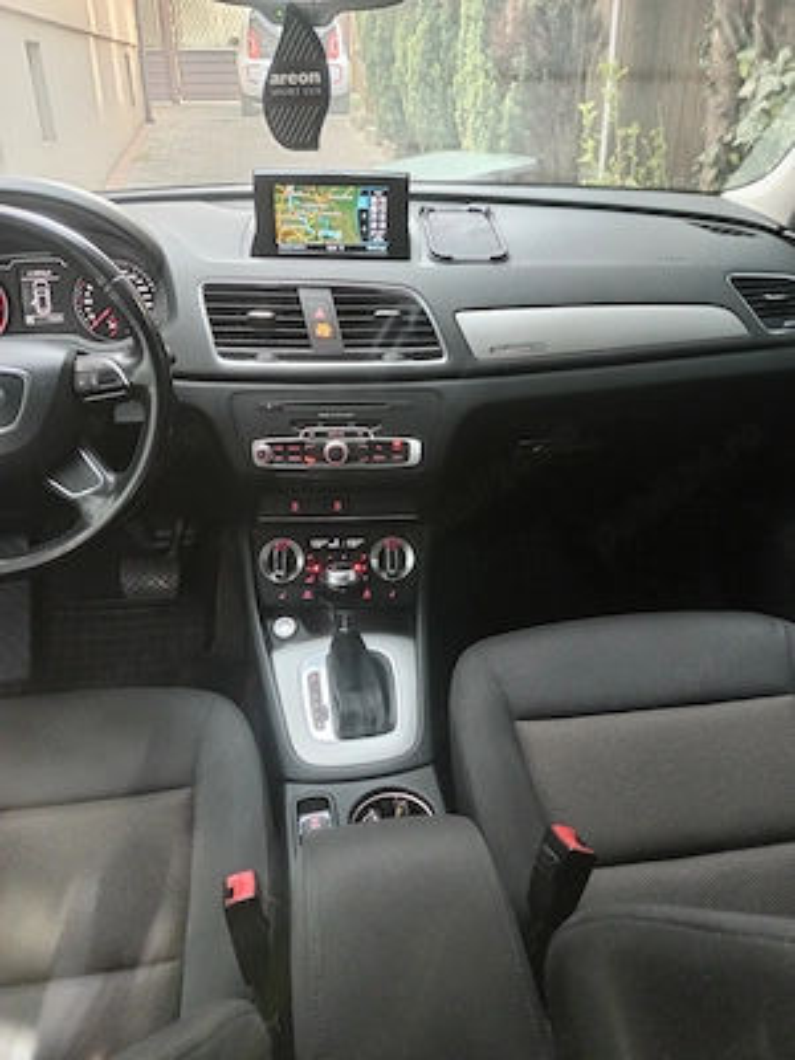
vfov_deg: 65.3
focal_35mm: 27
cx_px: 398
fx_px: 827
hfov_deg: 51.4
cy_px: 530
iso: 975
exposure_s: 1/30
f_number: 1.9
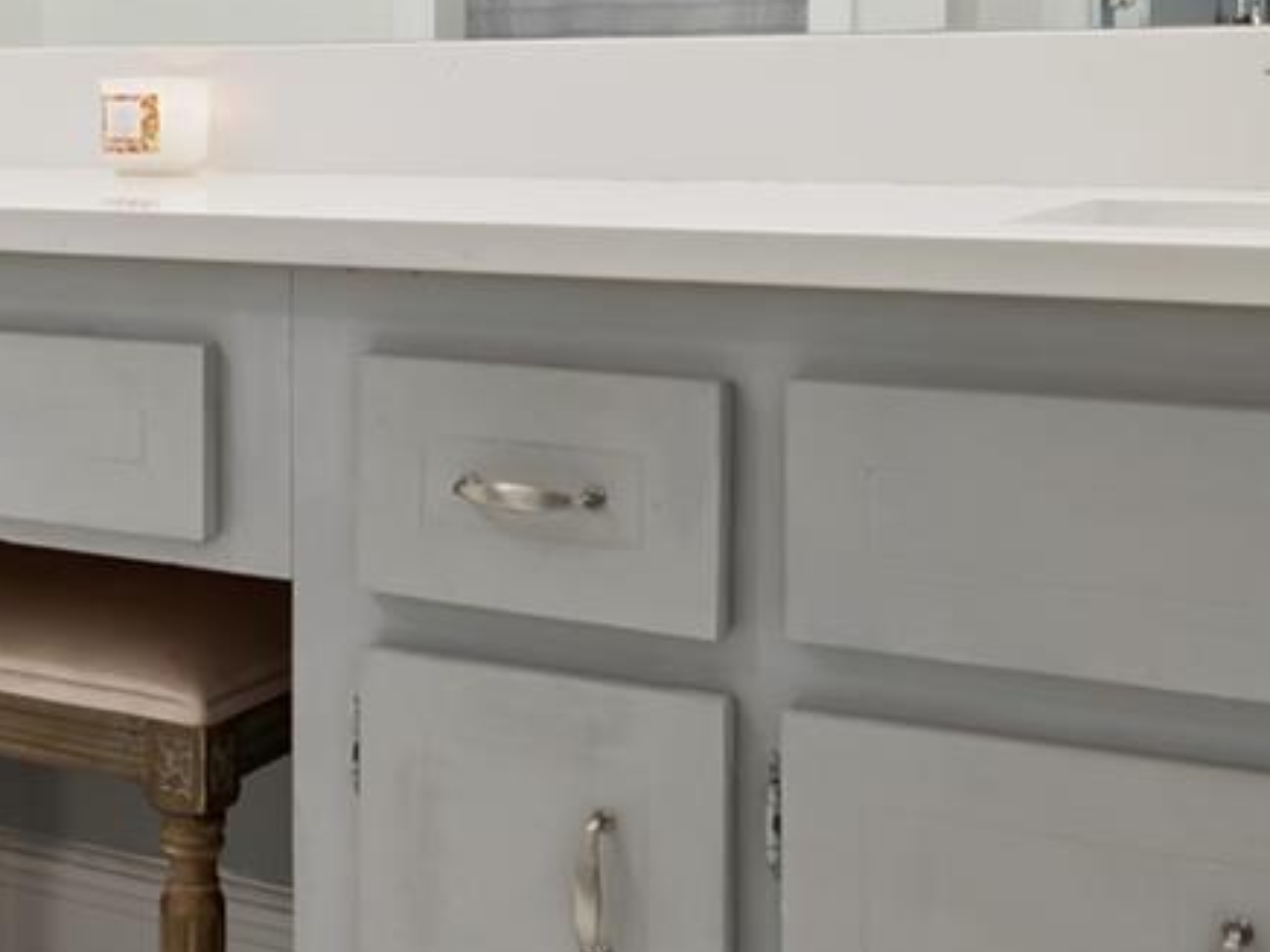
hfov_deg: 30.9
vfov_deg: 23.8
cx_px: 160
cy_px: 99
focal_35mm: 60
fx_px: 2201
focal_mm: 17
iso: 800
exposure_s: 1/50
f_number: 9
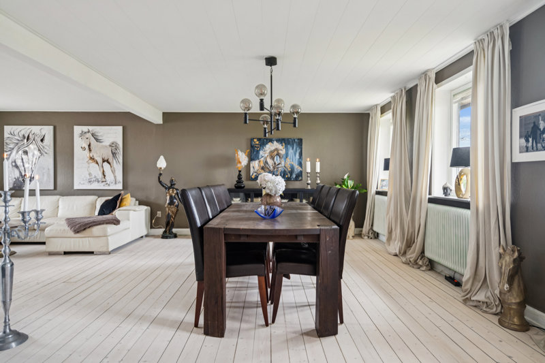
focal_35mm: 21
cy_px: 182
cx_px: 272
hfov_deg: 81.2
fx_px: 318
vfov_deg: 59.5
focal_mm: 21
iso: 400
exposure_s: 1/5
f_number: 4
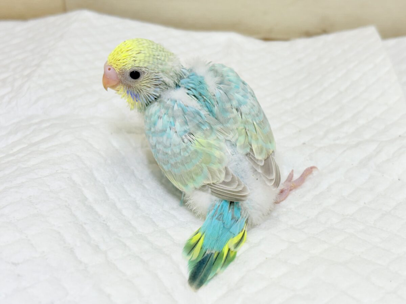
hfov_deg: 36.8
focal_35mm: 52
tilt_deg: -29.0
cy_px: 152
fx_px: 610
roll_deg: +0.7
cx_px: 203
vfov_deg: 28.0
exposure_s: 1/50
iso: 32
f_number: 1.6
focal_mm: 5.96
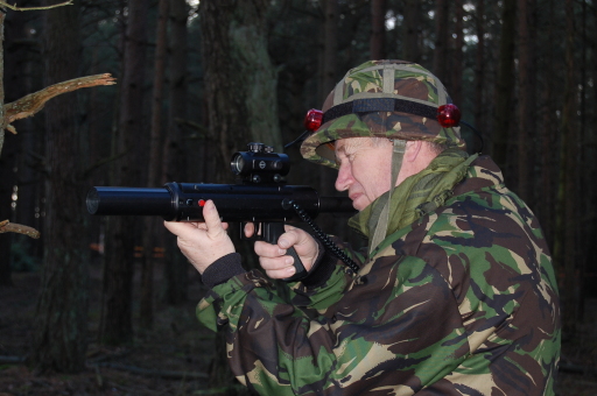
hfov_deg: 24.6
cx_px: 298
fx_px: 1366
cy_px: 198
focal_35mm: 82
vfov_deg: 16.5
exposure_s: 1/60
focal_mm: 55
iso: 400
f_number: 5.6
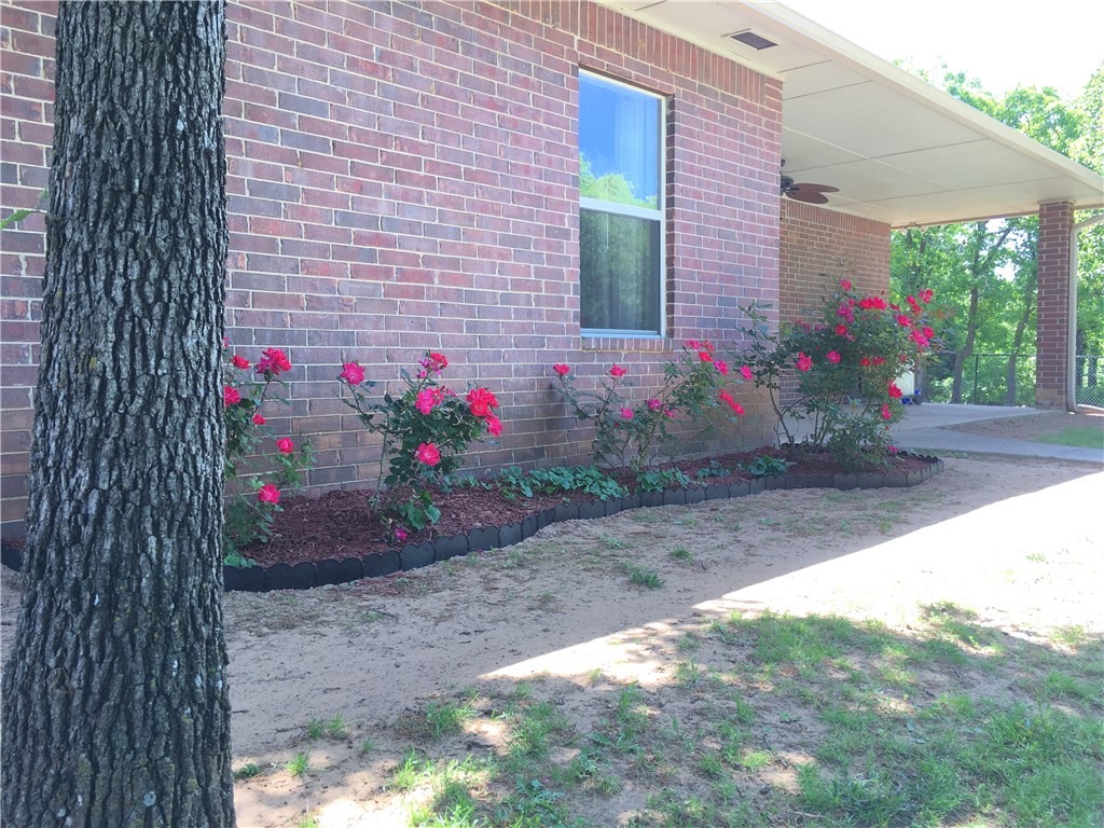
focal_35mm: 29
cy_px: 414
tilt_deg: -2.9
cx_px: 552
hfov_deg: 61.7
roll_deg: +0.3
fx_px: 925
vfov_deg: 48.2
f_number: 2.2
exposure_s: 1/120
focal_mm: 4.15
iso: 25
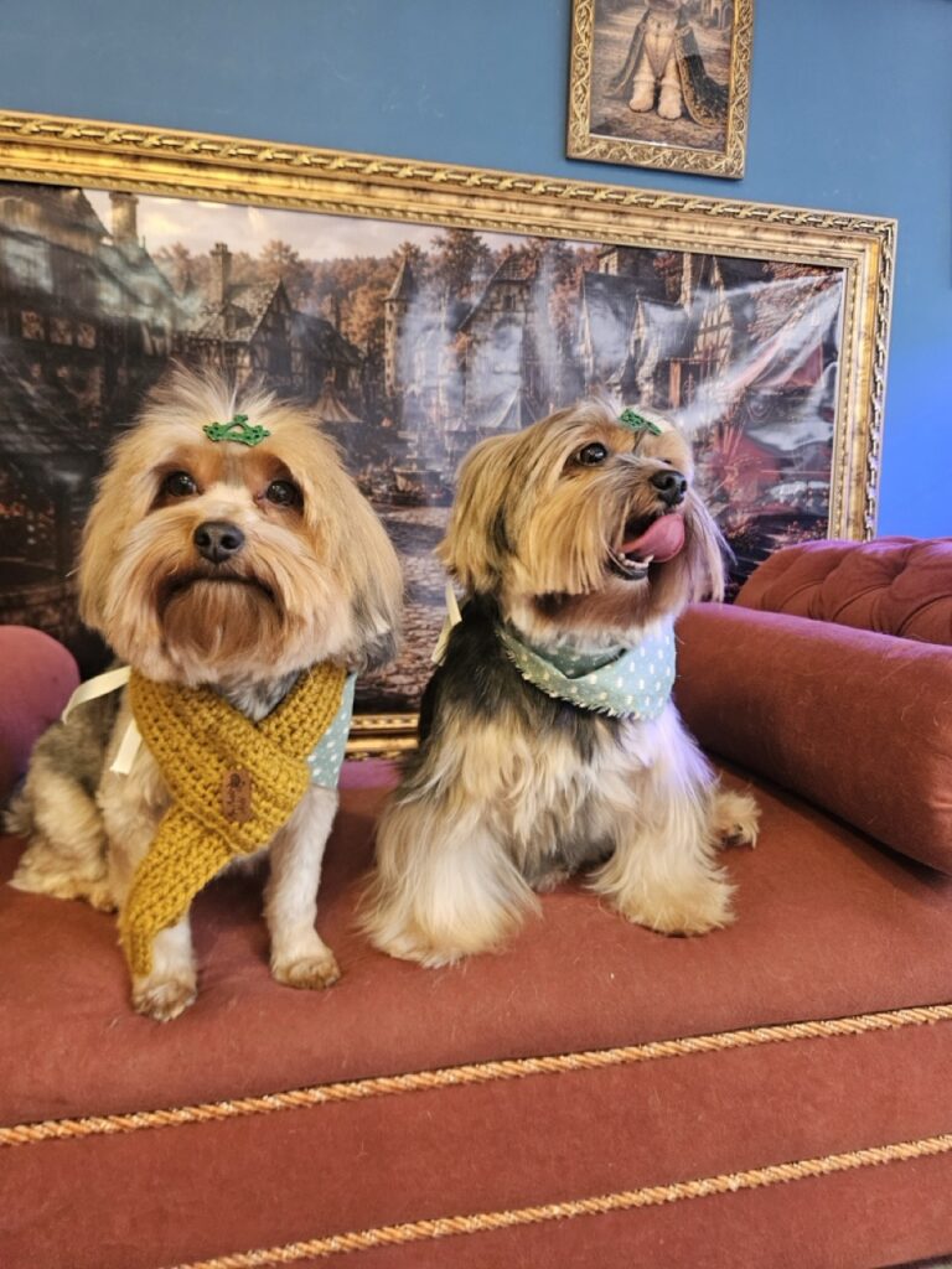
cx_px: 476
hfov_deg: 58.9
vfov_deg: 73.9
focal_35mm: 23
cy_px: 634
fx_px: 843
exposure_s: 1/120
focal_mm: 5.4
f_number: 1.8
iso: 800
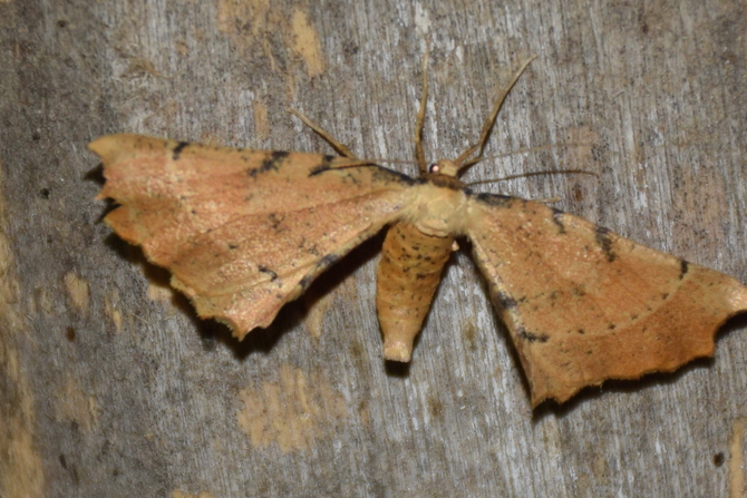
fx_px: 6247
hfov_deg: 6.8
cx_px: 402
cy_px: 275
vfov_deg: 4.6
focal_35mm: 301
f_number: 5.6
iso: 320
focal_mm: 140
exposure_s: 1/60
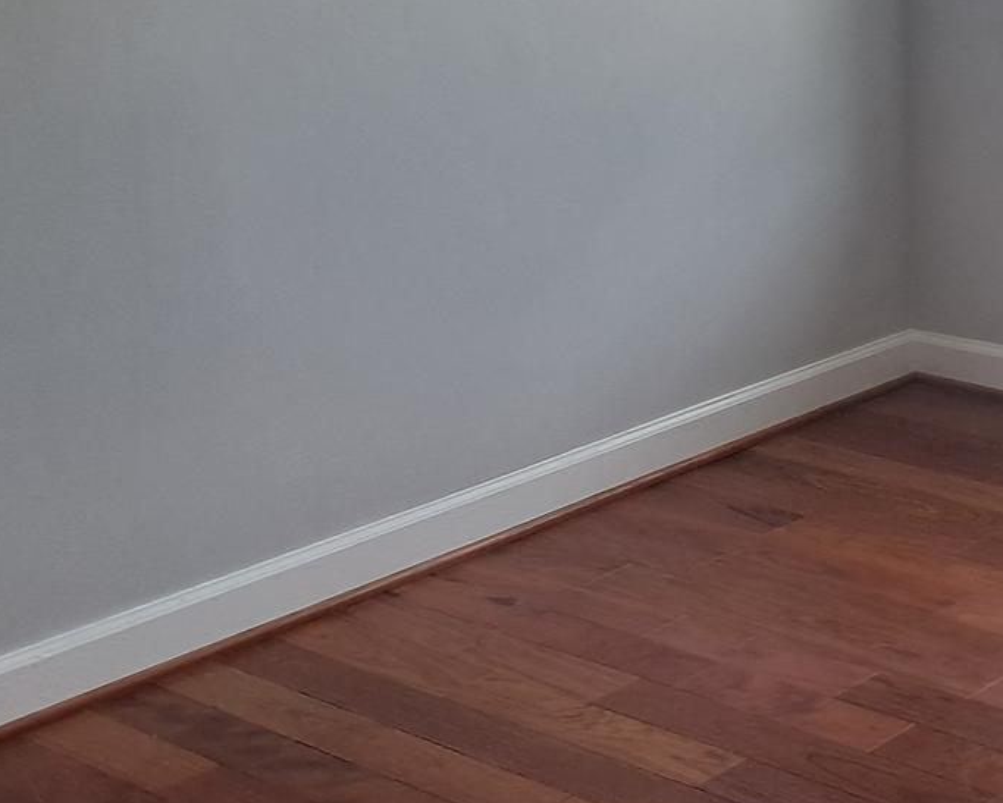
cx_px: 1073
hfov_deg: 22.9
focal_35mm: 79
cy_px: 206
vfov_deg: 19.3
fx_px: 2346
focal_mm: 4
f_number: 1.8
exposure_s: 1/120
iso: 50
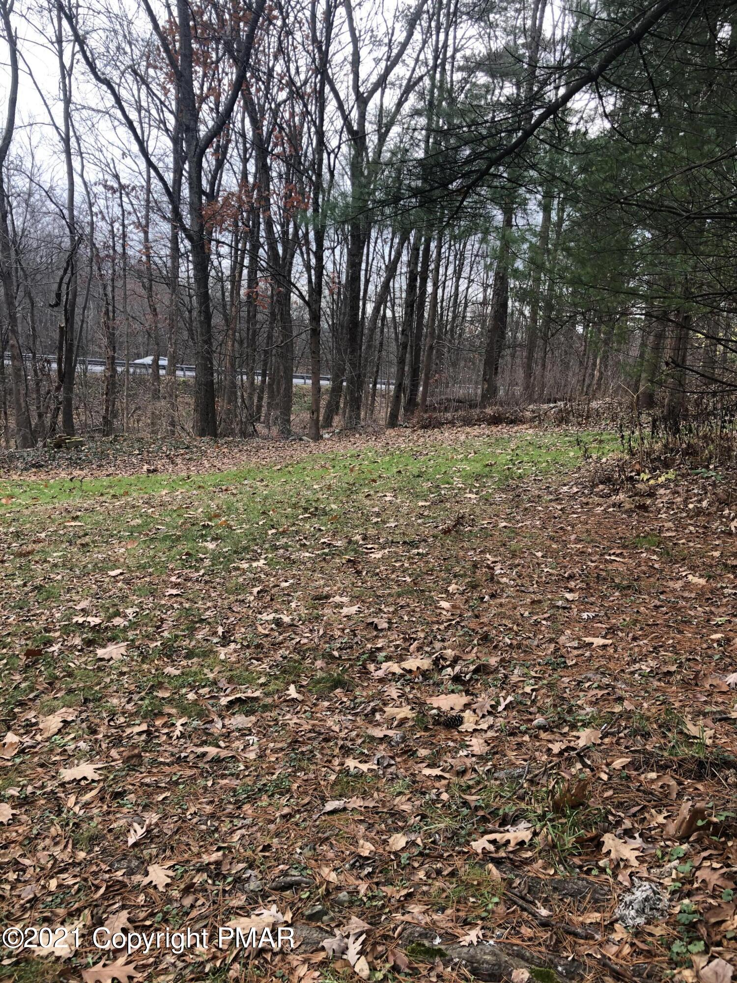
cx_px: 368
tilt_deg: -7.3
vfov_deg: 63.4
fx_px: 795
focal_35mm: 28
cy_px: 492
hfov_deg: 49.7
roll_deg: -3.0
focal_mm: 3.99
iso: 25
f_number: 1.8
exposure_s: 1/120
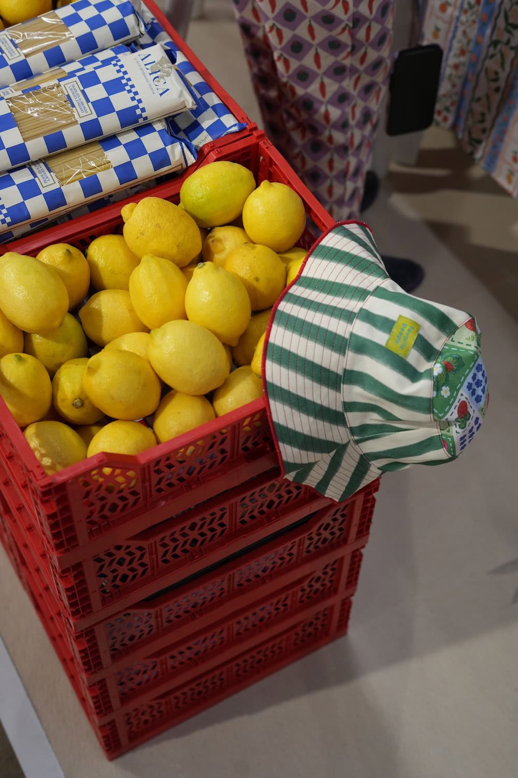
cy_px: 389
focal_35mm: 50
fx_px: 1079
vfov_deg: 39.6
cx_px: 259
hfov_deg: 27.0
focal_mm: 50
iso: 1000
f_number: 4
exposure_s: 1/160
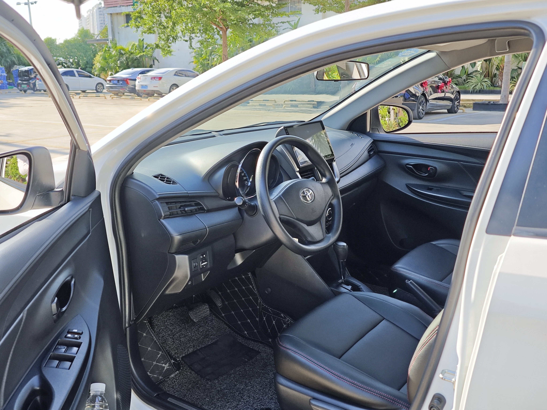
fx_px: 553
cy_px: 205
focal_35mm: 35
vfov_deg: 40.7
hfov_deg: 52.6
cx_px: 274
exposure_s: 1/1226
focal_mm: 6.55
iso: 50
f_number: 1.6
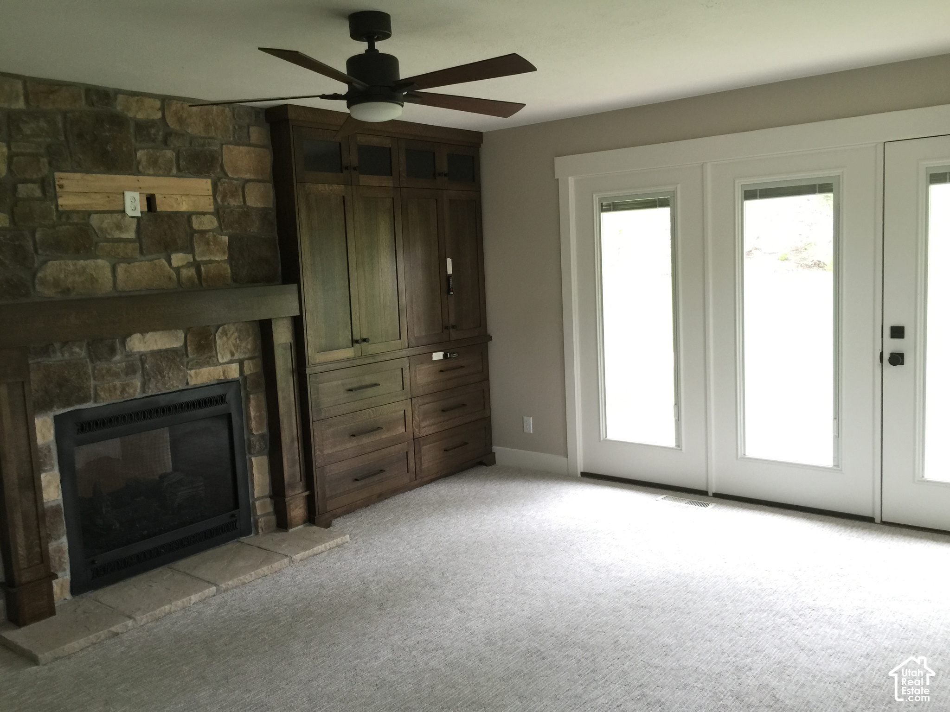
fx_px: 796
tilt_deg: -6.3
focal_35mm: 29
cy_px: 356
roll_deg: +3.1
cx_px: 475
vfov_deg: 48.2
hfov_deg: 61.7
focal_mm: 4.15
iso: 50
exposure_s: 1/15
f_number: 2.2
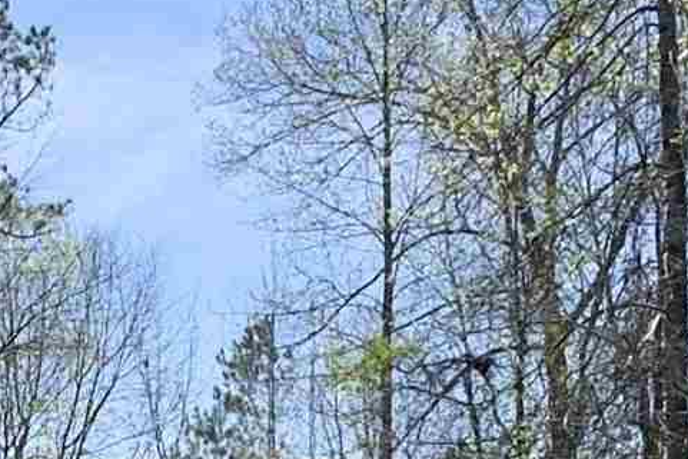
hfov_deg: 19.8
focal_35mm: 93
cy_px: 768
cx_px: -256
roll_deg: -1.1
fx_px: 1778
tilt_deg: -1.3
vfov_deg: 13.5
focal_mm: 2.22
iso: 40
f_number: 2.2
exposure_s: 1/1094
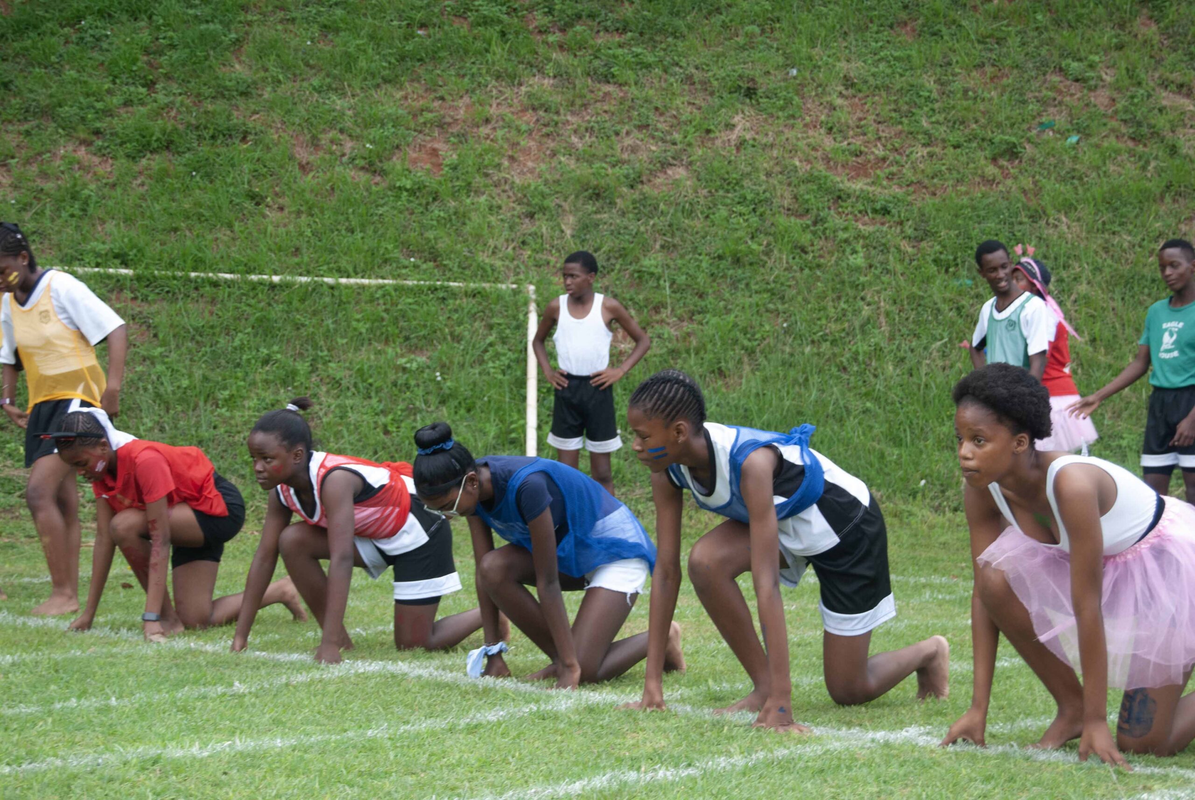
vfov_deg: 19.0
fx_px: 2393
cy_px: 400
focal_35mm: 72
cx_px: 598
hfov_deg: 28.0
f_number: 5.6
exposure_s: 1/125
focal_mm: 48
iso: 200
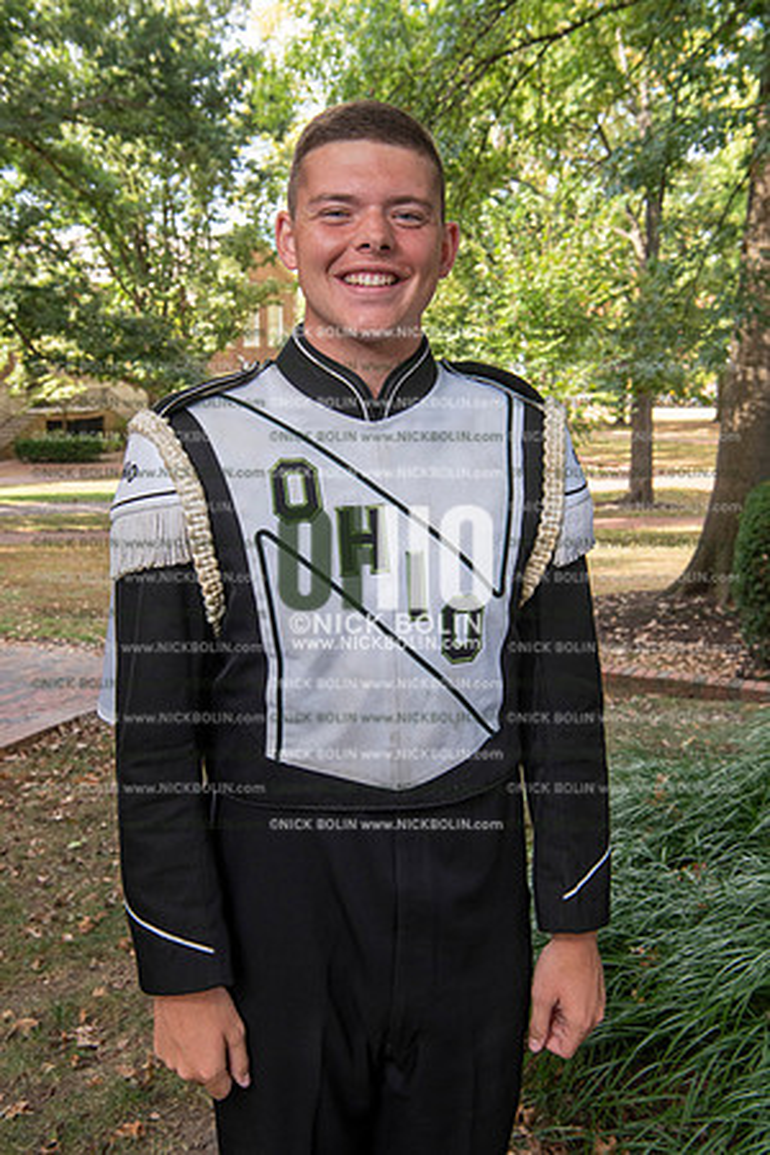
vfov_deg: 50.7
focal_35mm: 38
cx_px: 385
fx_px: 1219
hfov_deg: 35.1
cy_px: 578
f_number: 8
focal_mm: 38
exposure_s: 1/100
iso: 500
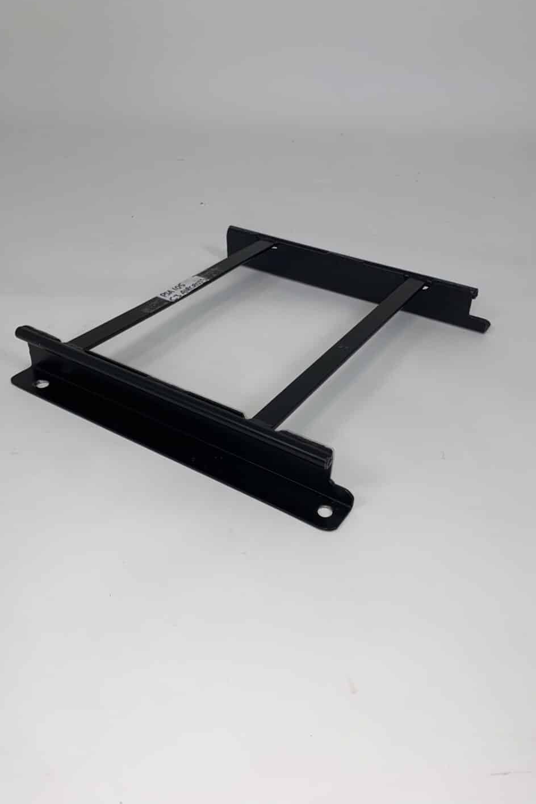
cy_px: 400
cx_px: 271
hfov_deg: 46.4
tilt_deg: -33.8
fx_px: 626
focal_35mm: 28
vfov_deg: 65.5
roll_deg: -2.5
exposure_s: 1/159
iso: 32
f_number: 1.8
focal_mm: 4.25
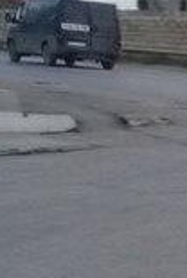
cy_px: 340
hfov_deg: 8.4
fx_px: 1063
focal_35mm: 137
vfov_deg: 14.4
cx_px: 575
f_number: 2.2
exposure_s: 1/33
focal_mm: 3.3
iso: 80
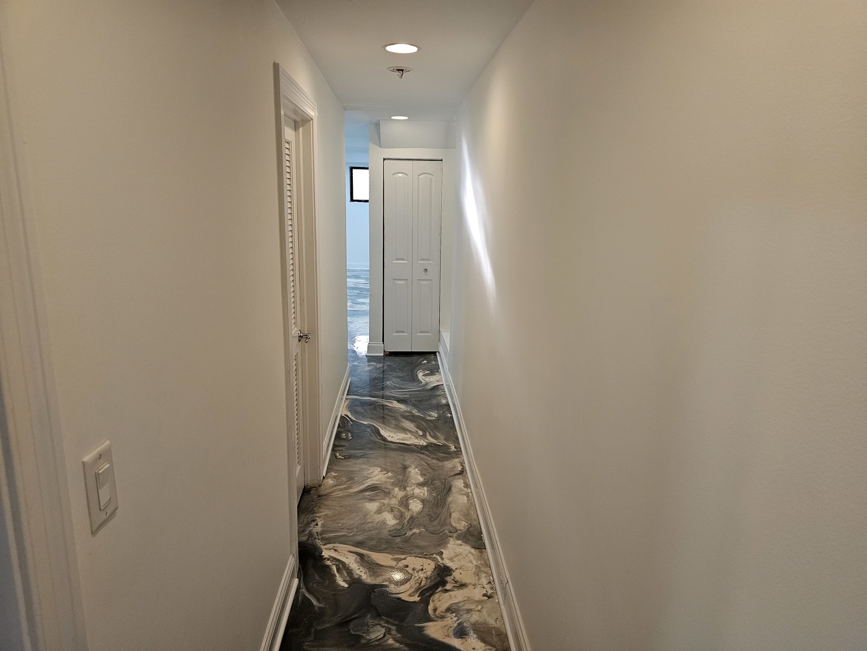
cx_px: 434
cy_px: 326
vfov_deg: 58.9
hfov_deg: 73.9
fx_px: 576
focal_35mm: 23
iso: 320
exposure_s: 1/120
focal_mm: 6.3
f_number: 1.7
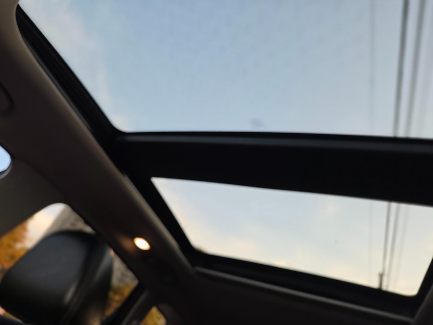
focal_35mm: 23
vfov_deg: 58.9
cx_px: 216
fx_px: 288
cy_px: 162
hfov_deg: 73.9
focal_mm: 6.25
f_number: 1.7
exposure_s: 1/63
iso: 64
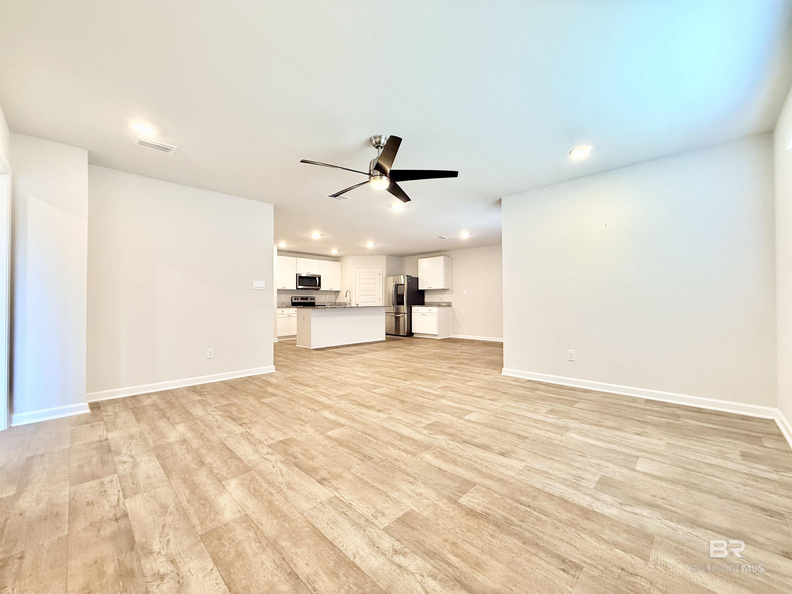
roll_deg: +0.2
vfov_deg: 85.7
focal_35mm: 14
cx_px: 396
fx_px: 320
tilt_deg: +0.9
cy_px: 297
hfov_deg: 102.1
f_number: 2.2
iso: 400
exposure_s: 1/120
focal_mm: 2.22
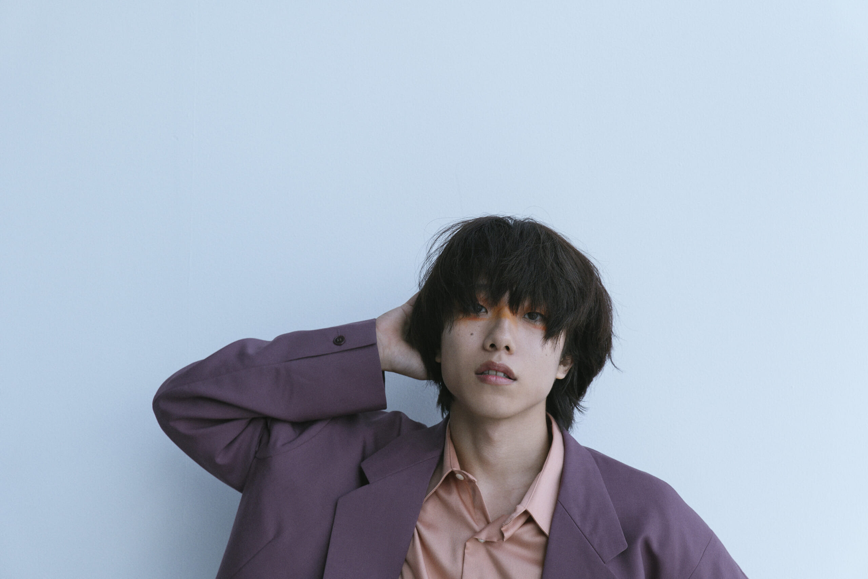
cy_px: 290
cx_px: 434
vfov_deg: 30.5
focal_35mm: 44
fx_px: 1061
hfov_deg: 44.5
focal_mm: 44
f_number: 5.6
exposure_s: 1/160
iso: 400
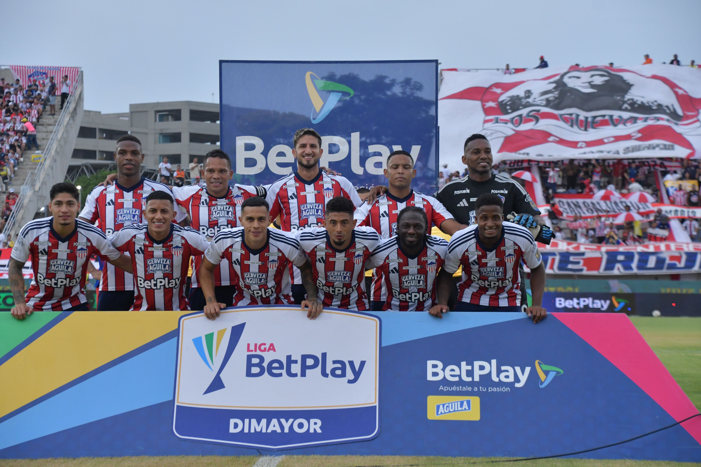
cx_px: 350
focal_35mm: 105
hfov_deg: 19.5
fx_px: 2044
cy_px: 234
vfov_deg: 13.0
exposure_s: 1/800
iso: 1600
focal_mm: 70
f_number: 5.6
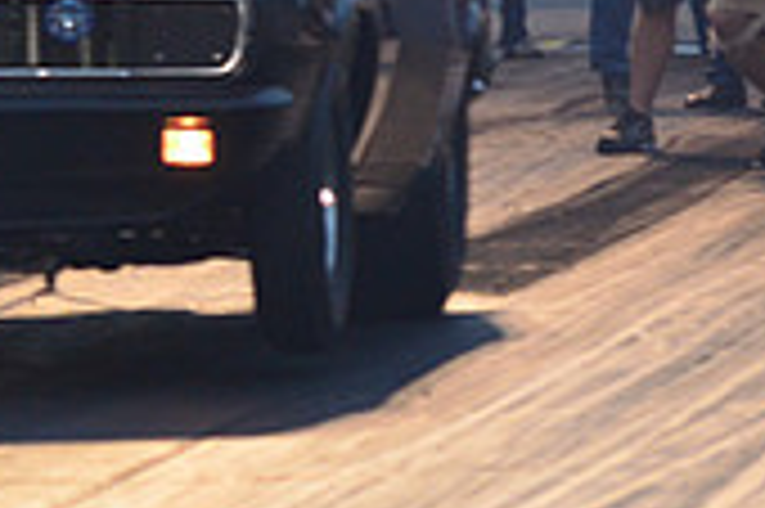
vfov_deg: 2.2
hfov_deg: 3.3
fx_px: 13226
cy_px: 99
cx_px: -346
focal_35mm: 623
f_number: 7.1
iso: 1000
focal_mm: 122
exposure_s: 1/30
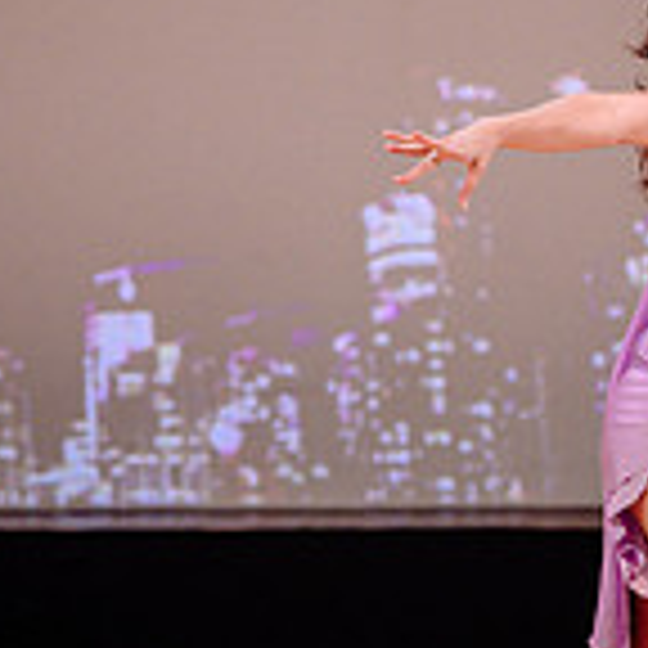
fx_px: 5422
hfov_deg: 6.8
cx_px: 350
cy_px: 296
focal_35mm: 256
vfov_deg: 6.8
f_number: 2
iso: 1000
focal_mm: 70
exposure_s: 1/500
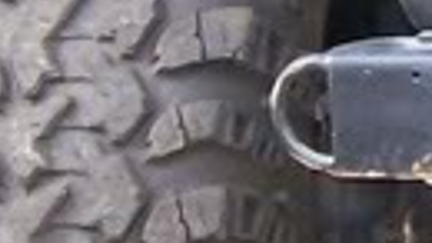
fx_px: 3527
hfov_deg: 6.7
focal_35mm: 308
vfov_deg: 3.9
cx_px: 944
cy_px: -273
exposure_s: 1/64
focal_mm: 6
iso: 140
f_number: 2.7
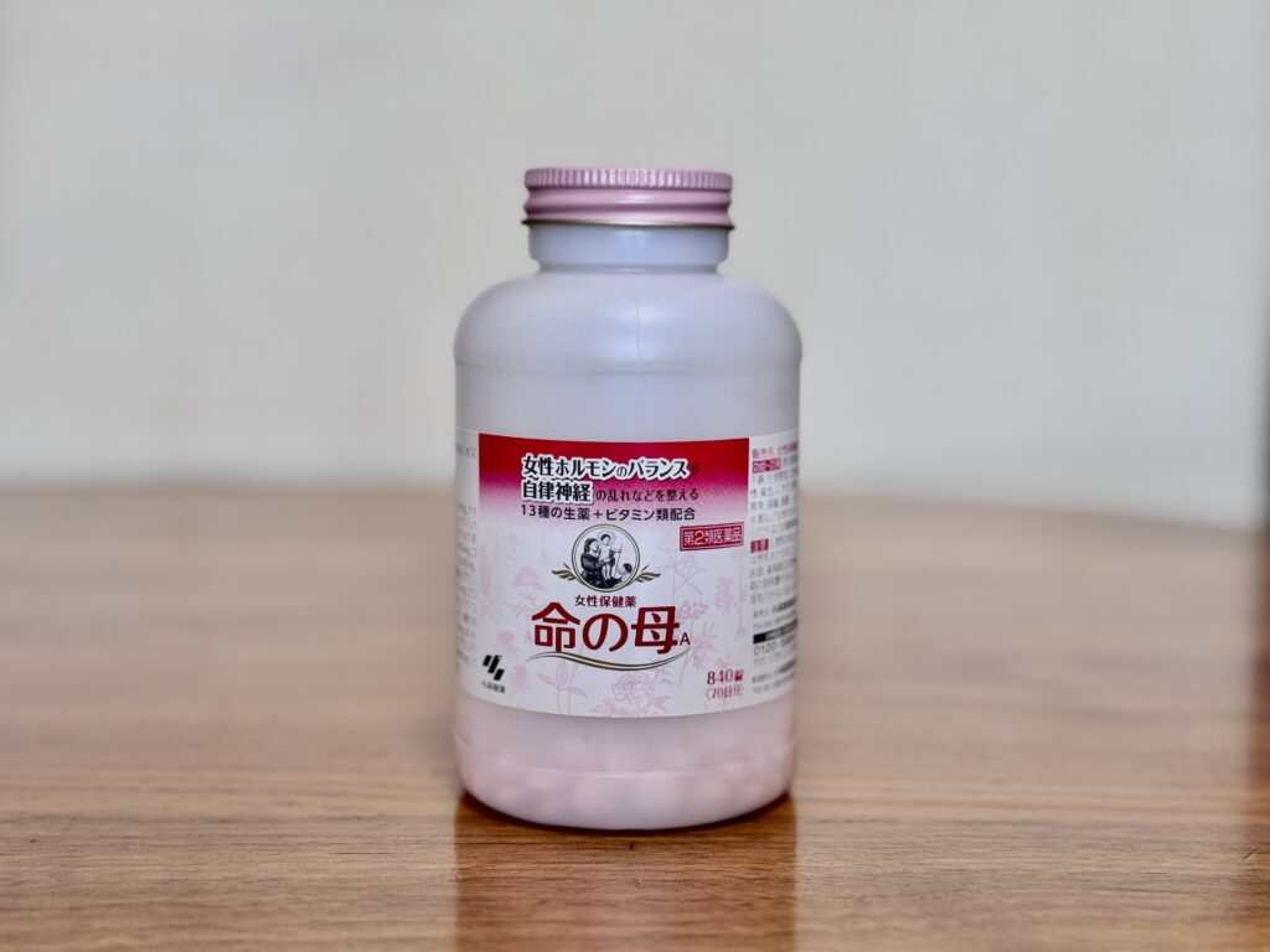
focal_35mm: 48
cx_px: 635
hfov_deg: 39.7
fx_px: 1761
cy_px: 476
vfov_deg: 30.3
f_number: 1.78
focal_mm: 6.76
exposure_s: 1/100
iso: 100
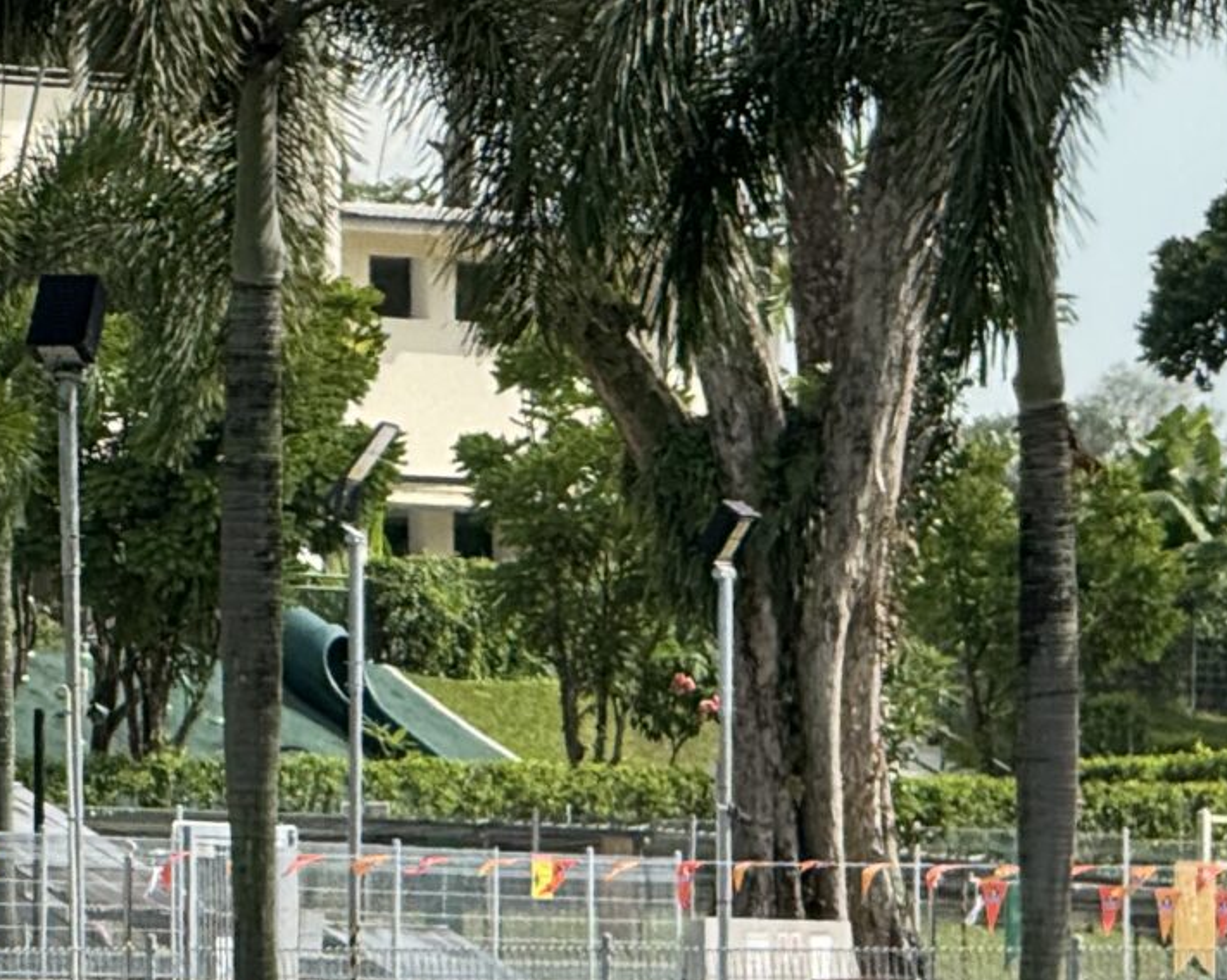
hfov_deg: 4.6
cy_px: 1296
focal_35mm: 422
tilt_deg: -0.4
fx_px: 15316
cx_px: -768
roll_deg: -0.3
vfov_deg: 3.7
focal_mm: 15.66
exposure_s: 1/891
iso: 50
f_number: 2.8
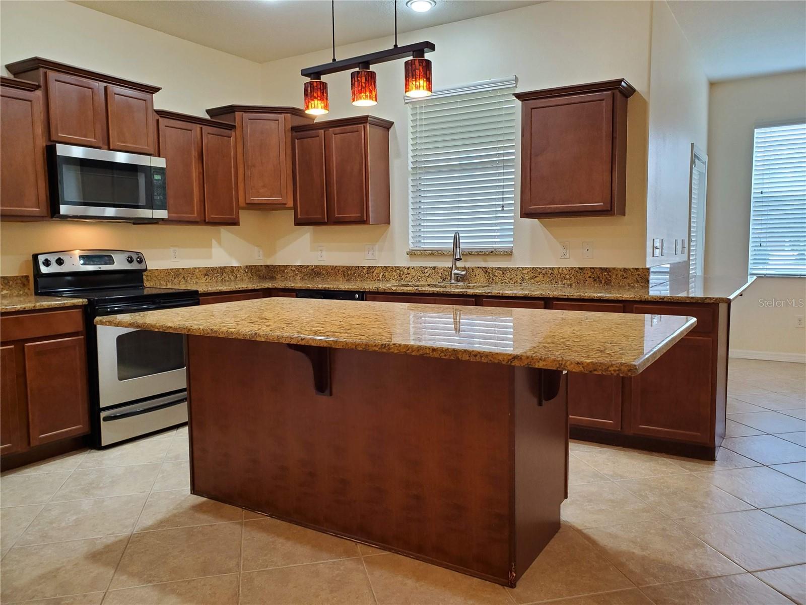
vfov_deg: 53.1
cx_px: 403
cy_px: 302
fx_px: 605
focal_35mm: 26
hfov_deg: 67.3
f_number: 2.4
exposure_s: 1/60
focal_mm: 4.3
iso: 200
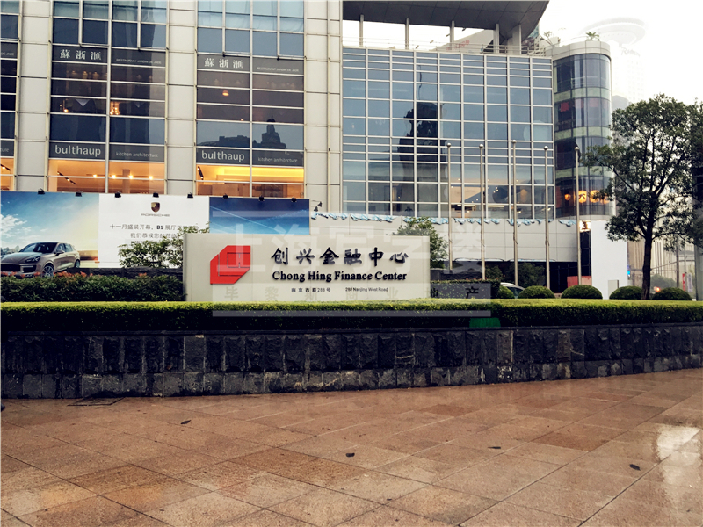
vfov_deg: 48.2
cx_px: 352
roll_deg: +0.3
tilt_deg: +3.2
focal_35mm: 29
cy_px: 264
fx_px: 589
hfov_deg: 61.7
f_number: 2.2
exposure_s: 1/33
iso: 100
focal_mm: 4.15
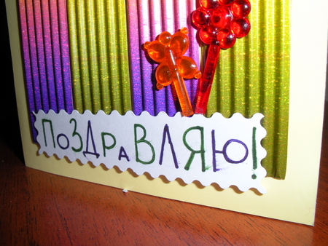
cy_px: 123
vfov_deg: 39.7
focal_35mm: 36
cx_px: 164
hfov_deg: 51.3
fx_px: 341
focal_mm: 6.3
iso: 64
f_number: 5.6
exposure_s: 1/60
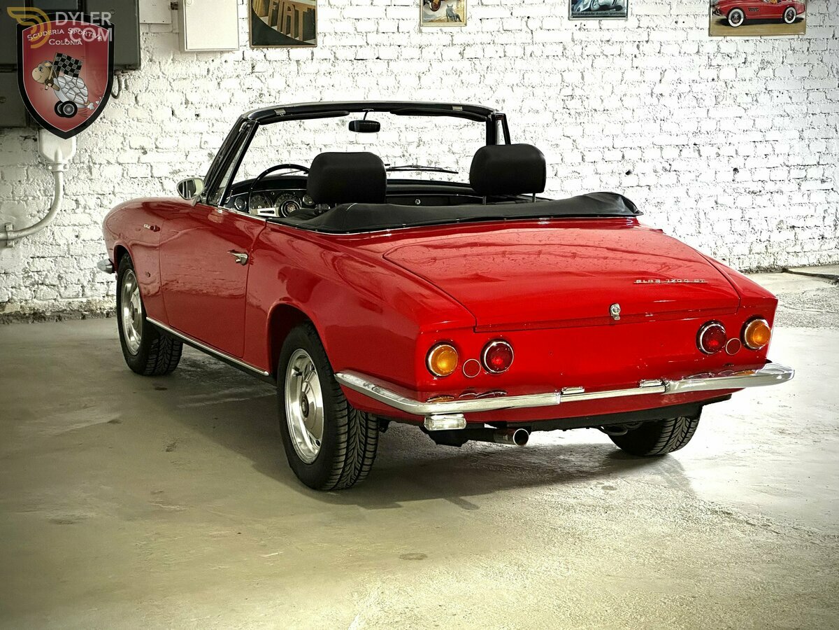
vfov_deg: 19.1
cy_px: 315
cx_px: 420
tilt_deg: -8.7
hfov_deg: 25.3
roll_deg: +0.2
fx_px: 1866
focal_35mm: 77
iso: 640
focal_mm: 9
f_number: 2.8
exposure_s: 1/60
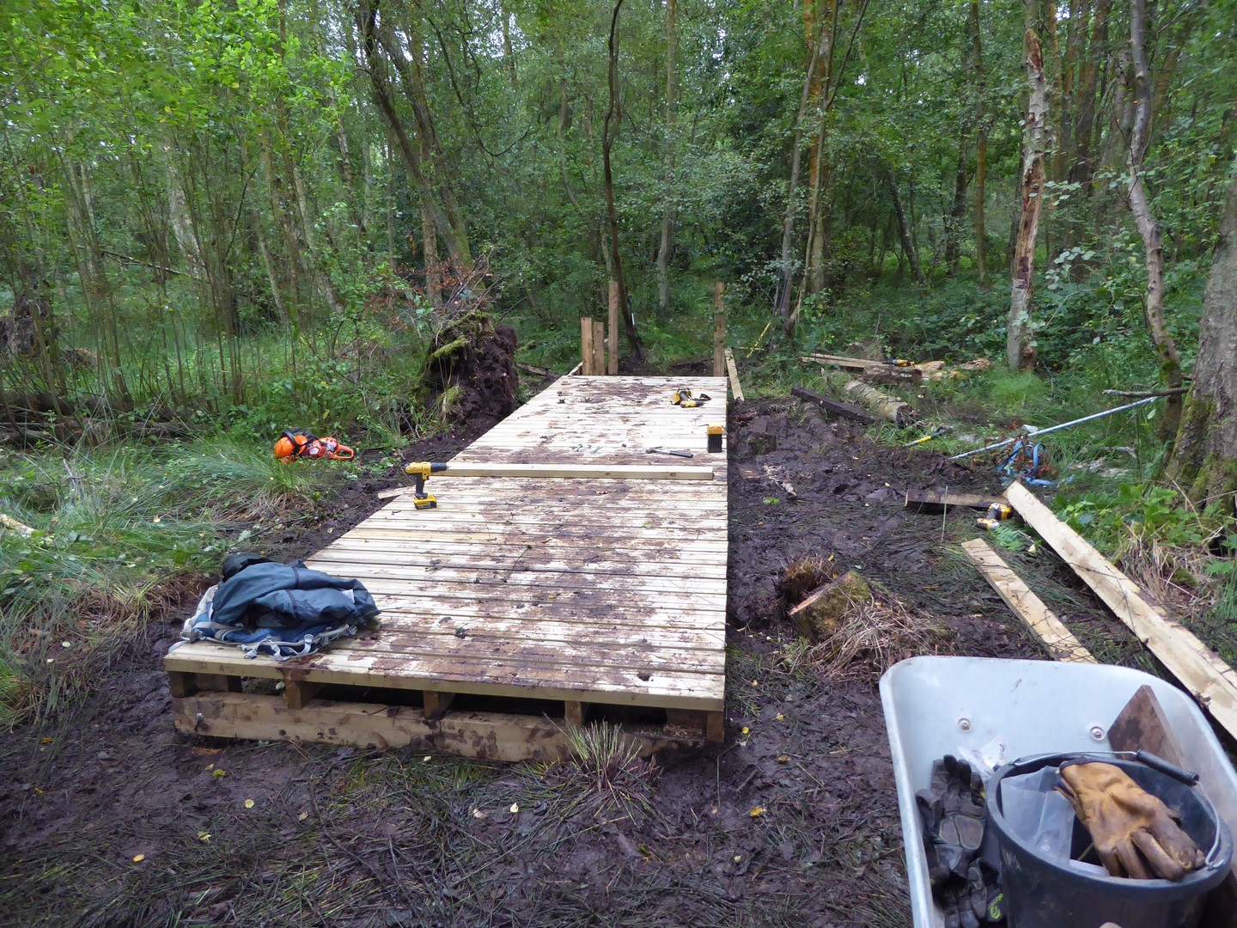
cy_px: 464
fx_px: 858
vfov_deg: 56.8
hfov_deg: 71.6
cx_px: 618
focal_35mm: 24
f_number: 3.3
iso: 400
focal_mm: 4.3
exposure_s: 1/50
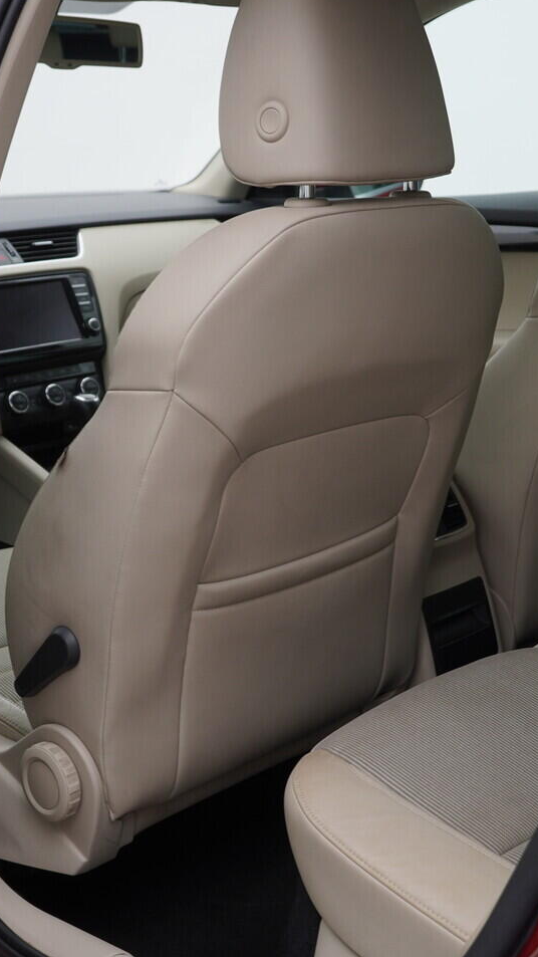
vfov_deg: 36.6
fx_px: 1446
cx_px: 292
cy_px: 476
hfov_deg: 21.1
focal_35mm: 57
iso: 125
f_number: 3.5
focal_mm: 24
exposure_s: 1/60
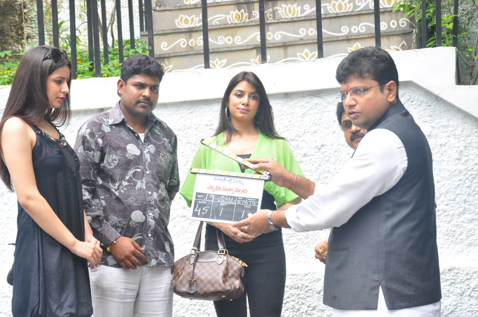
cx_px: 239
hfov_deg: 21.9
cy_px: 158
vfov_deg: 14.7
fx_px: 1233
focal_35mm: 93
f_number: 8
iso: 250
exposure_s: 1/125
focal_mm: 62
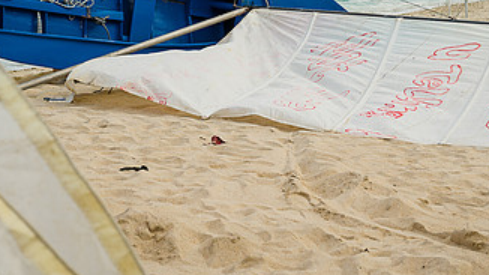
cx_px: 307
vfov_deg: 11.7
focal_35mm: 102
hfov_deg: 20.9
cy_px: -17
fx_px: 1322
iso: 100
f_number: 6.3
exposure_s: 1/320
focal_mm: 47
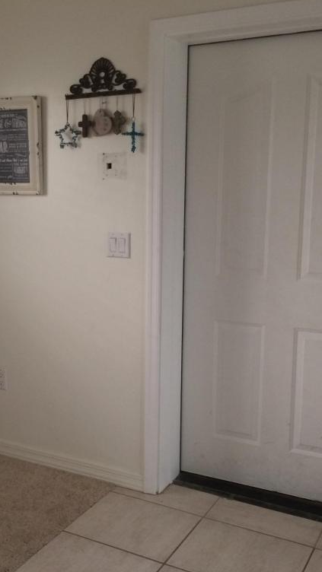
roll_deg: +1.8
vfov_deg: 47.4
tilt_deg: -10.9
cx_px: 72
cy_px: 286
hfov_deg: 27.3
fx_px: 653
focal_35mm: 43
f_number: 2.2
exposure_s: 1/30
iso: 125
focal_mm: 4.15
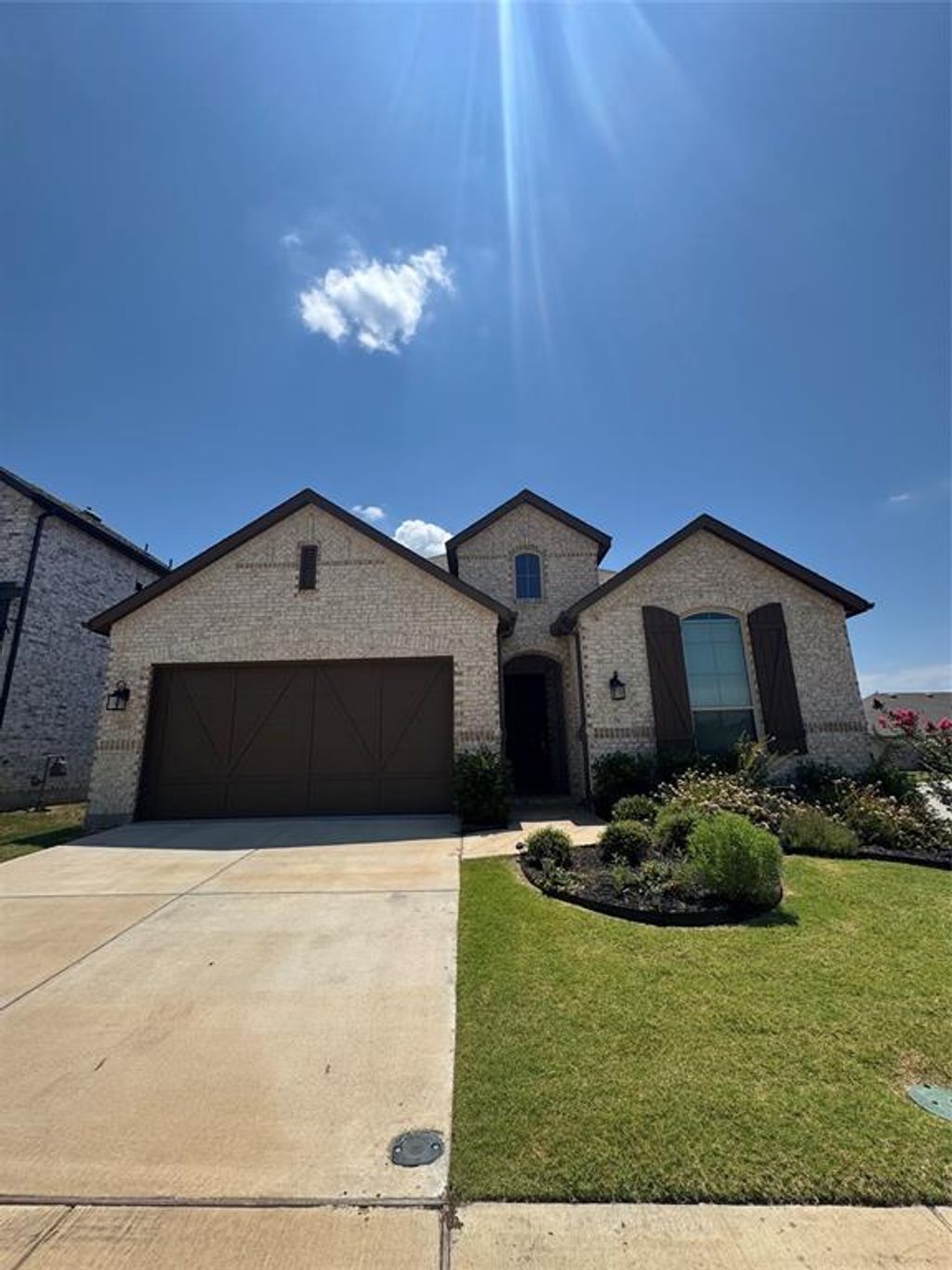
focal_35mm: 14
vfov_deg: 102.1
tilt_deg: +14.6
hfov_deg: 85.7
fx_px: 513
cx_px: 476
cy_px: 635
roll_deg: +1.5
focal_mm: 2.22
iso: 50
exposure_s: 1/2494
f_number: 2.2
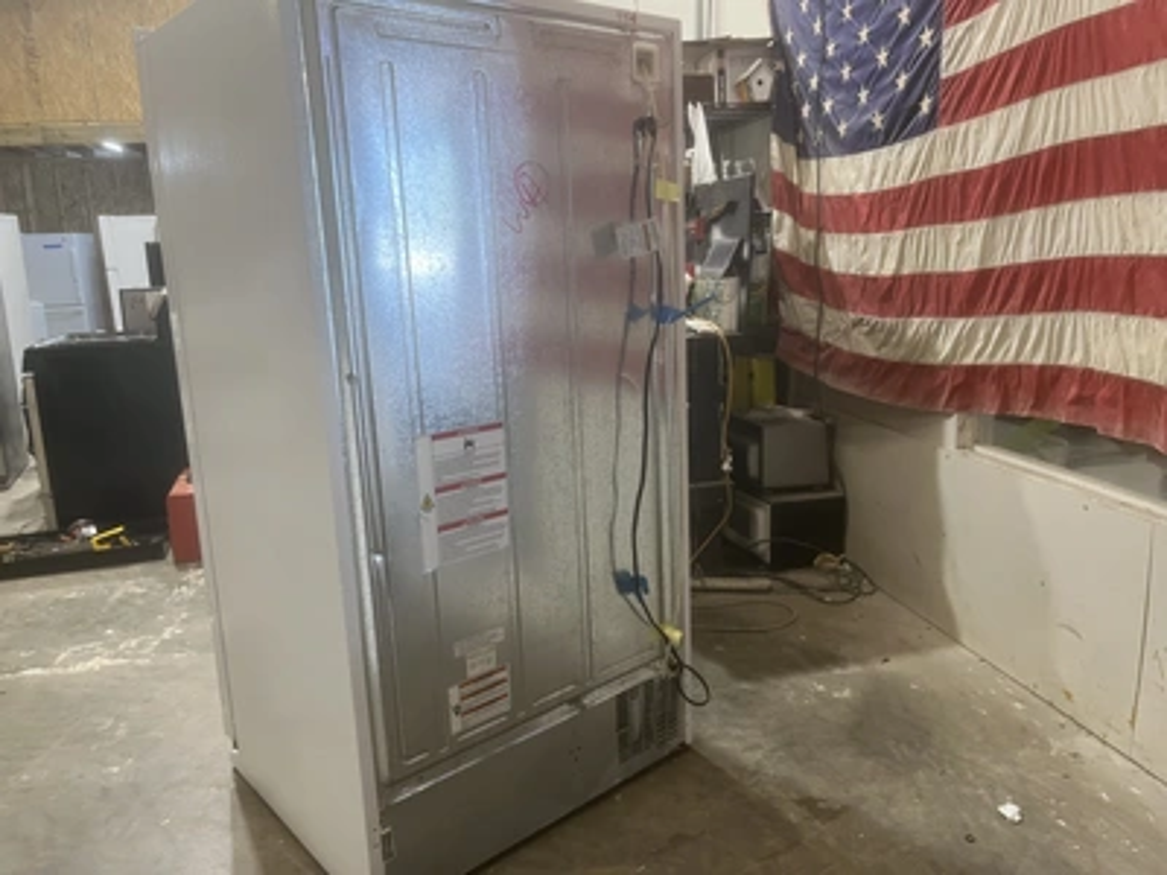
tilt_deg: -10.2
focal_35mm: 26
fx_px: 877
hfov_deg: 67.3
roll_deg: +2.0
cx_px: 584
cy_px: 438
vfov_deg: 53.1
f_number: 1.6
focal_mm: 5.1
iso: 80
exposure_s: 1/60
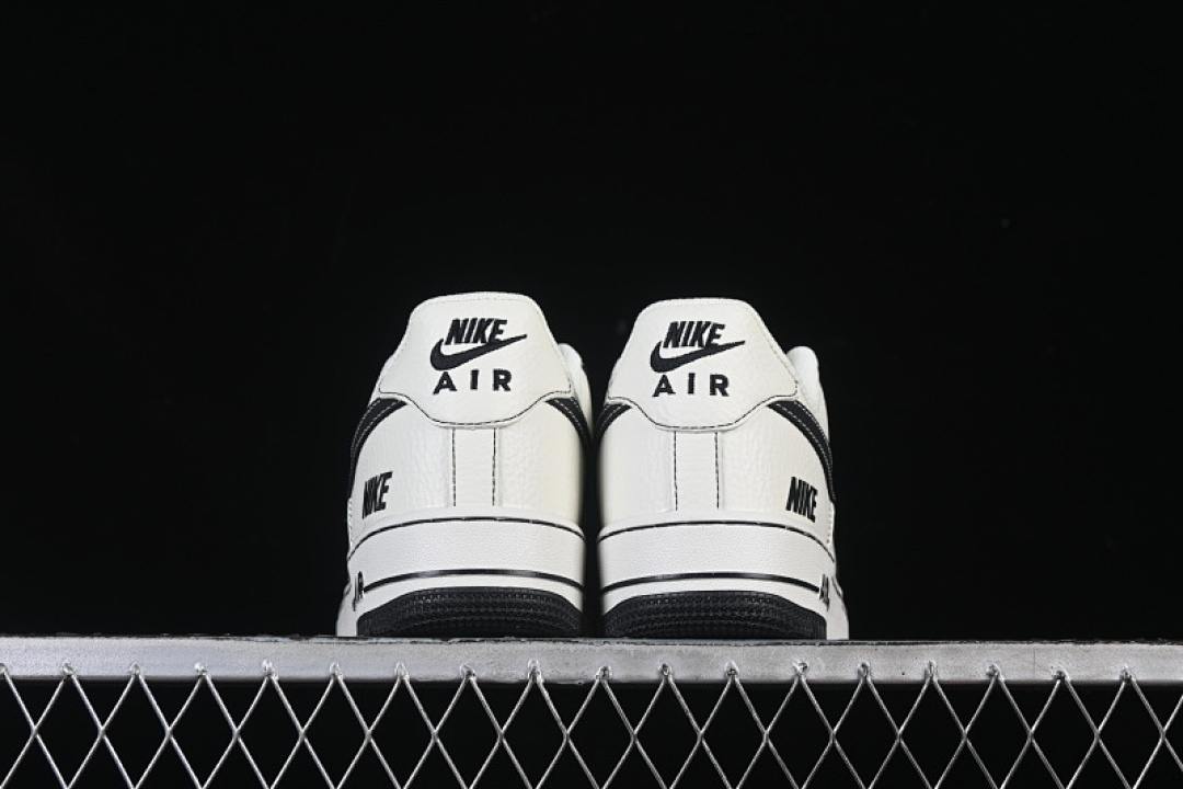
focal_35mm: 75
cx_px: 592
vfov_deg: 18.2
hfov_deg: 27.0
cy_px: 394
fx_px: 2464
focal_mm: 50
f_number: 8
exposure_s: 1/80
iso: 160
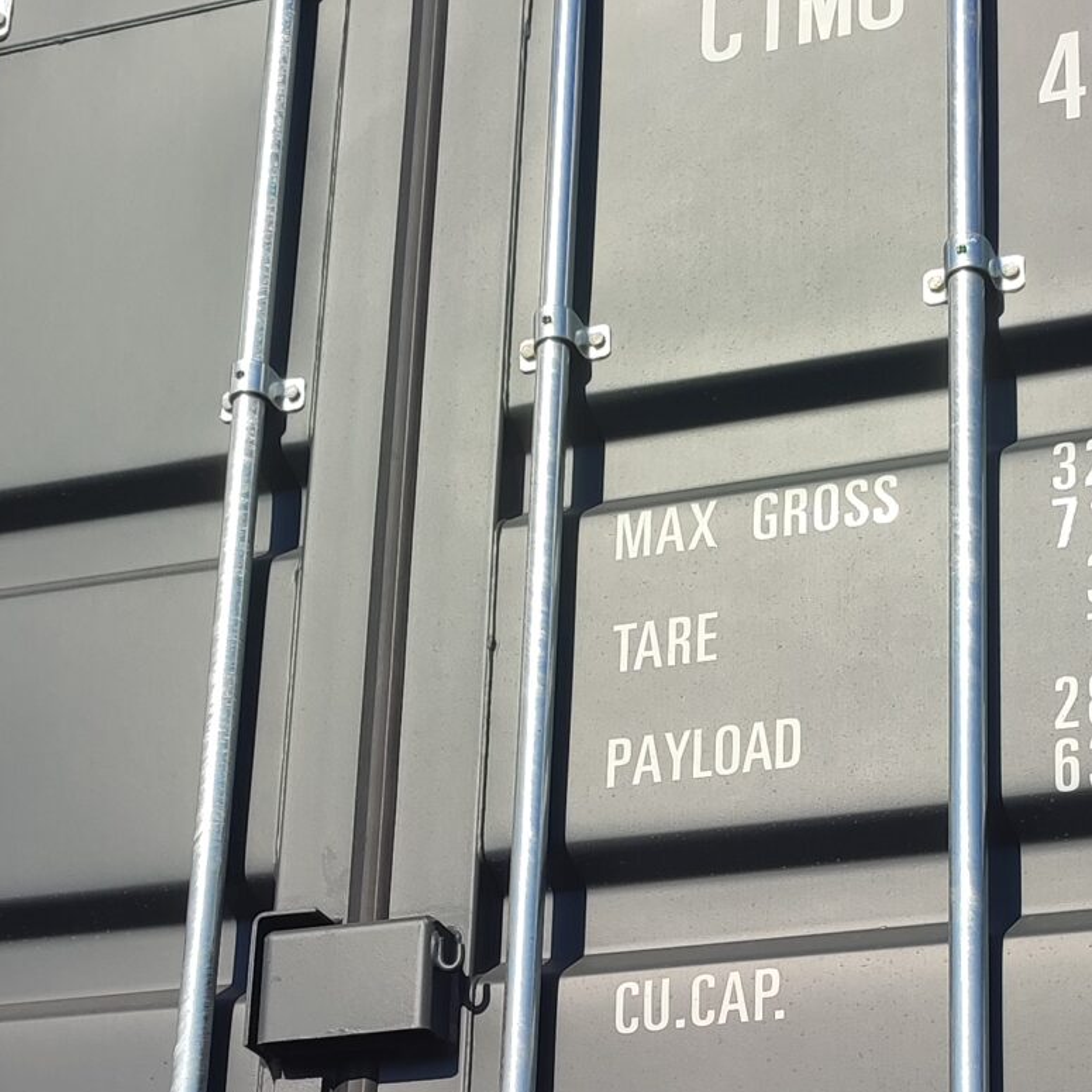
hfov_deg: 23.6
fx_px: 2605
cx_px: 643
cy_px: 1057
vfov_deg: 22.9
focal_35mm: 73
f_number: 1.9
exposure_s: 1/1284
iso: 50
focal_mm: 6.04
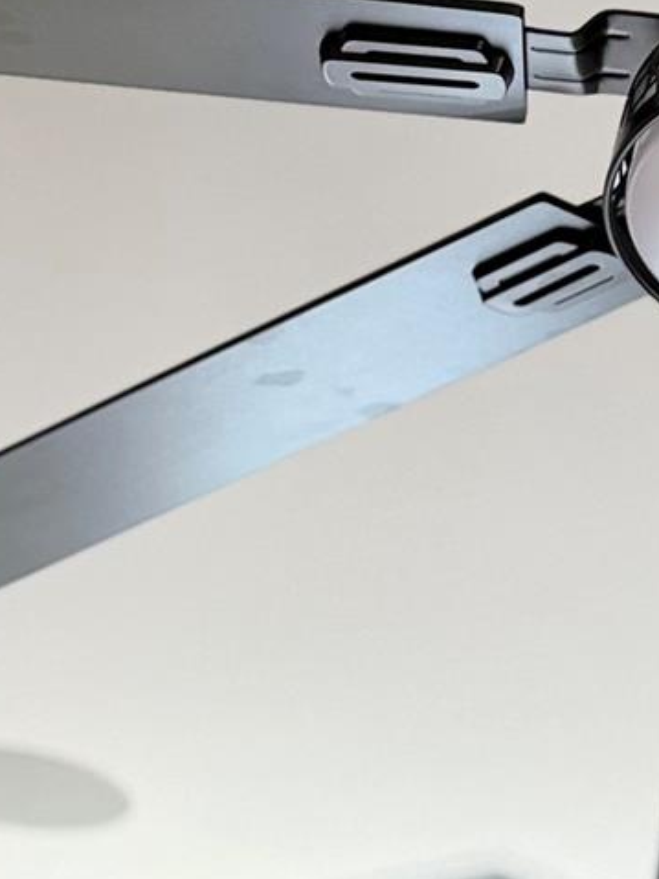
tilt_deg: +45.6
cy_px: -284
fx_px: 1955
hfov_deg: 17.3
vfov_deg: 22.5
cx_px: 975
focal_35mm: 77
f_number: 1.78
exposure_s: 1/60
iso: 400
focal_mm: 6.76
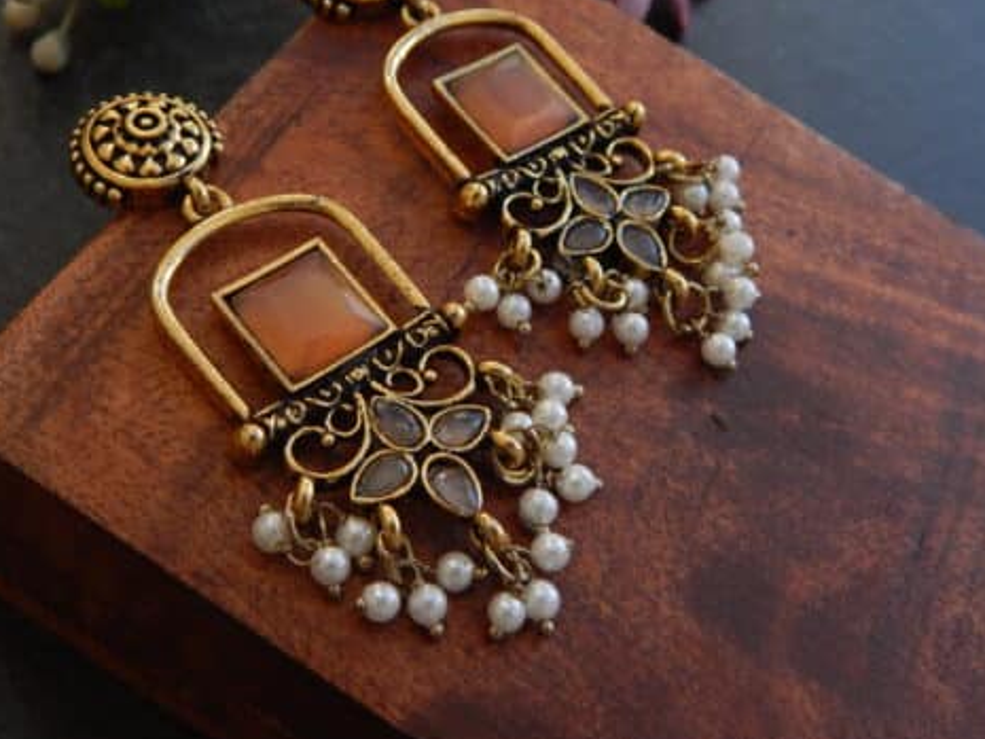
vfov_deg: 29.6
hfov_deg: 38.9
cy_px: 299
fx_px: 1395
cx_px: 455
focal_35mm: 49
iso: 400
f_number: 3.4
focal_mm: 6.8
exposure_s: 1/25
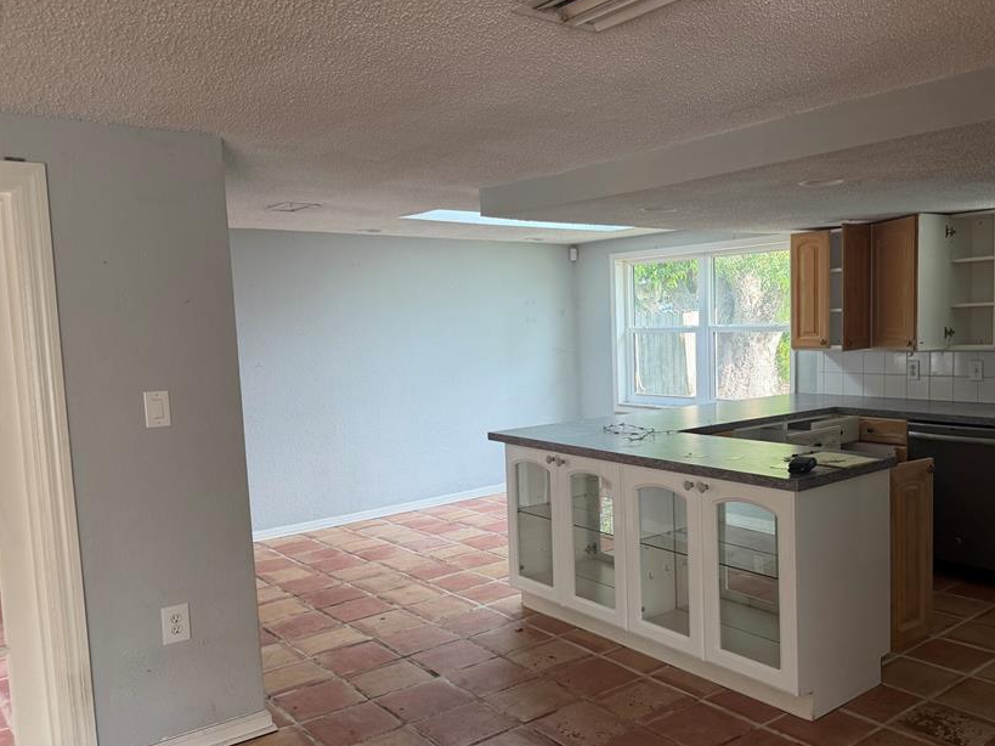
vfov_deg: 46.7
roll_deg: +1.7
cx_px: 615
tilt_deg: -6.0
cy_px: 414
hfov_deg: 59.3
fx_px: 862
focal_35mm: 30
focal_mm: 6.76
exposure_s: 1/121
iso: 160
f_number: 1.78
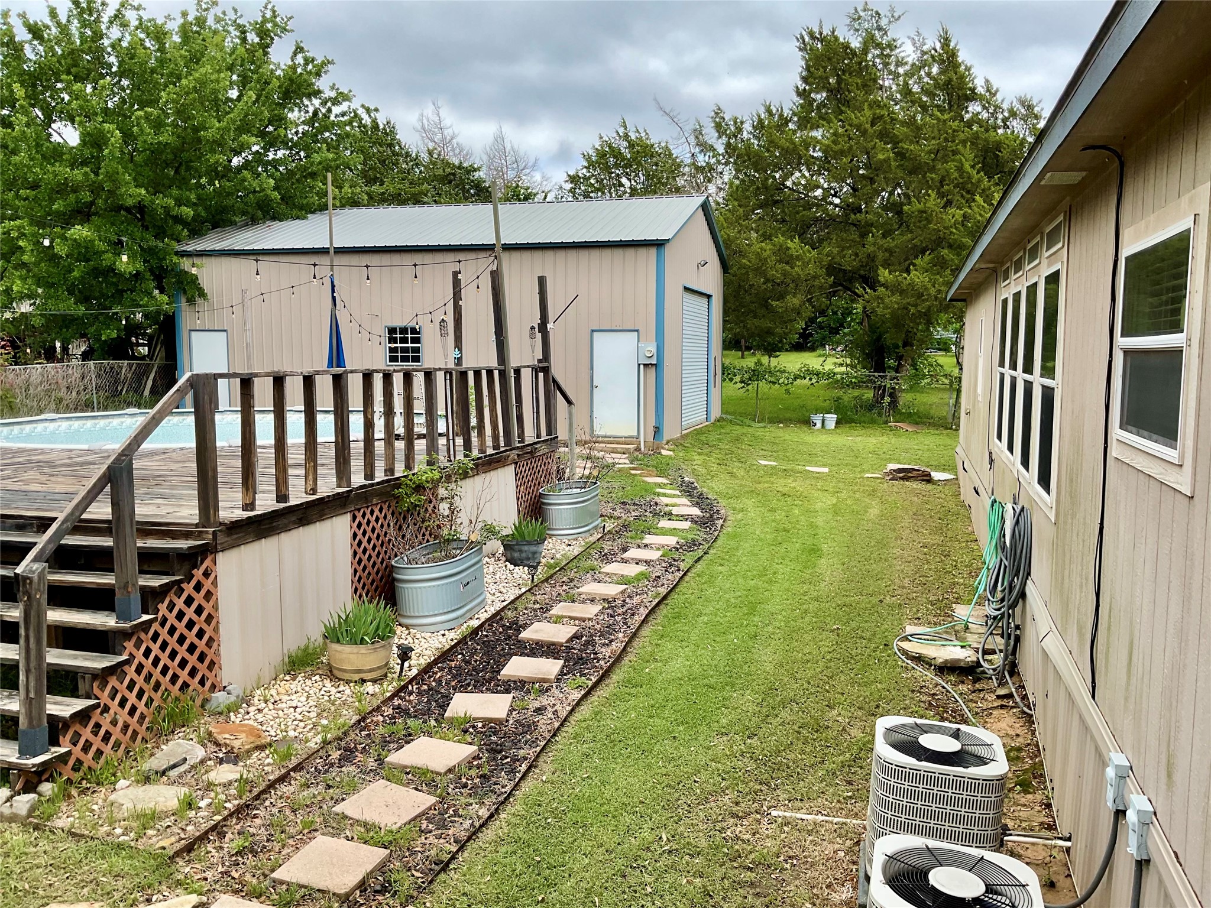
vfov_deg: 48.2
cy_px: 454
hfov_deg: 61.7
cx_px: 606
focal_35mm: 29
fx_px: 1015
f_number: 1.8
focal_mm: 3
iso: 16
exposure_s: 1/635
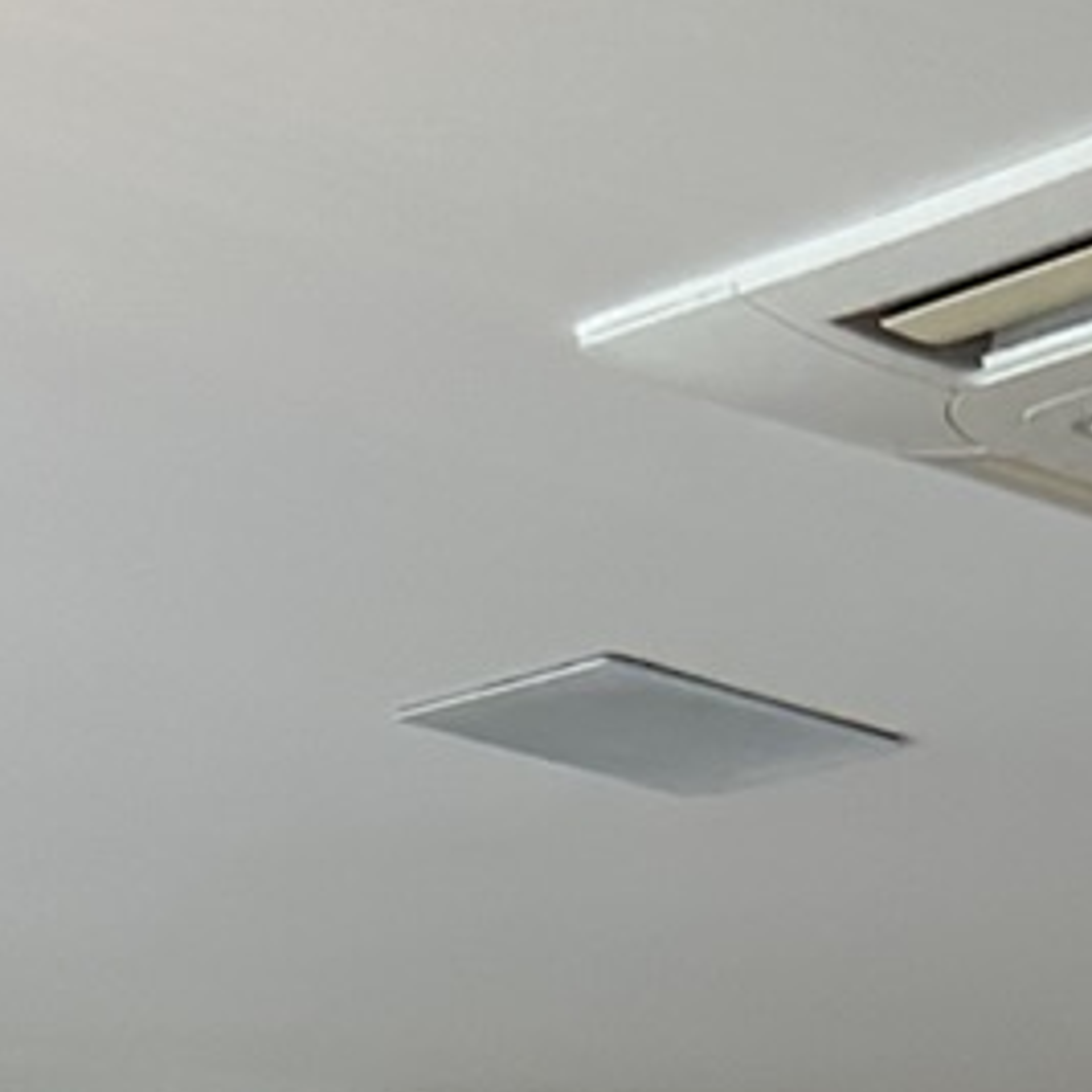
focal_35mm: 163
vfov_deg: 9.4
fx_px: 5818
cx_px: 2151
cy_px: 2724
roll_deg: -2.1
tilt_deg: -3.5
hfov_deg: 10.0
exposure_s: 1/120
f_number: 1.78
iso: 125
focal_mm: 6.86
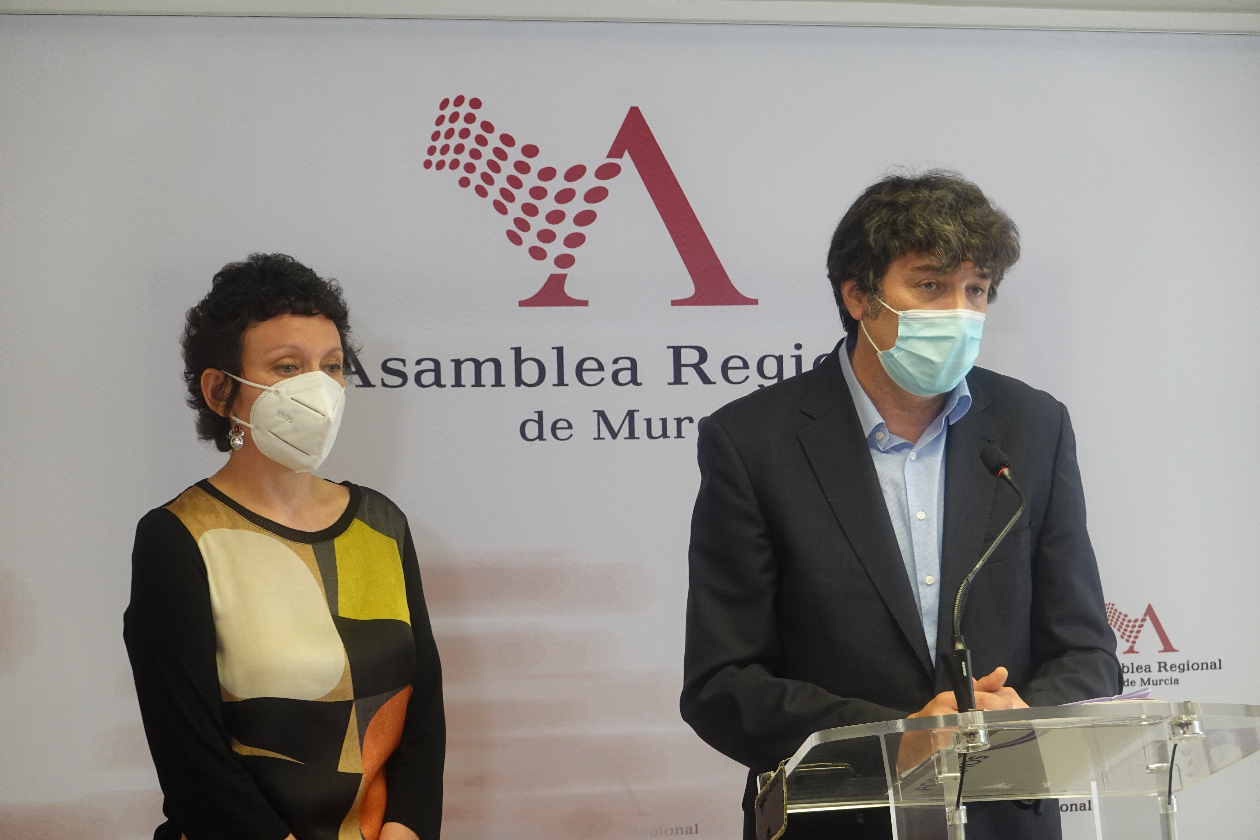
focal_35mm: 91
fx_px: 3185
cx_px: 630
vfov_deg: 15.0
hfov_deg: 22.4
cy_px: 420
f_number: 4
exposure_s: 1/100
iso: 500
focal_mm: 33.33
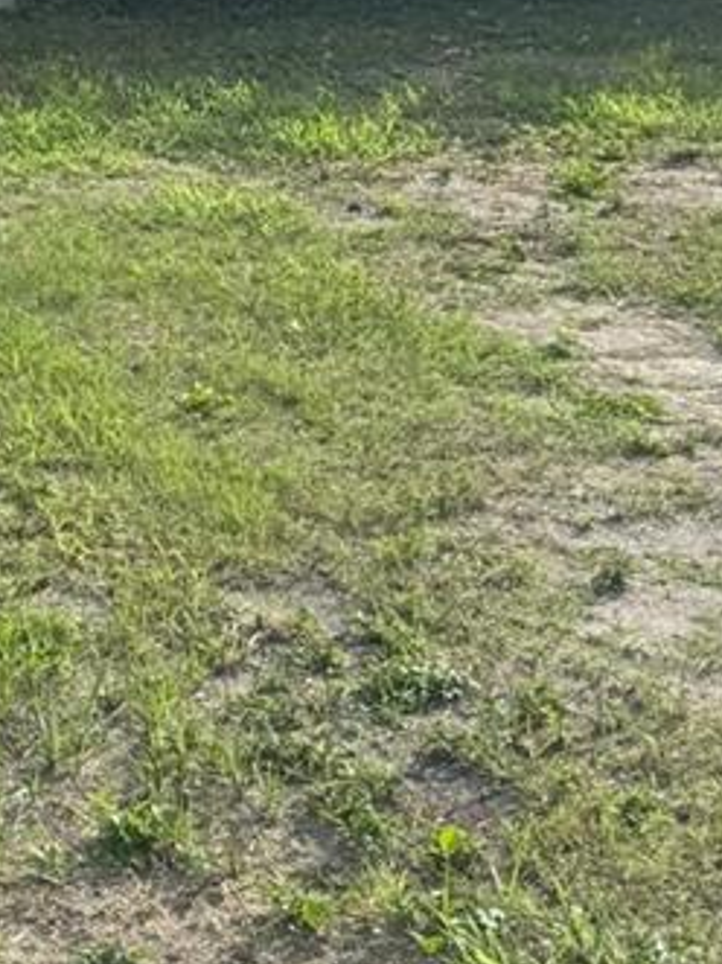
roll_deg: +1.4
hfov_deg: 15.0
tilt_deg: +7.6
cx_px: -518
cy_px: -582
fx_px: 2421
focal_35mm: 87
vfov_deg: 19.0
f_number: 1.78
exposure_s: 1/2174
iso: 80
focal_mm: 6.76
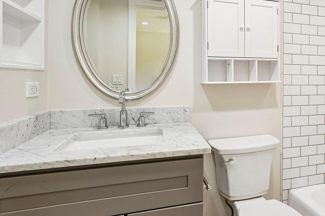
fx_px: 226
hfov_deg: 69.2
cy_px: 74
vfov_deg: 50.4
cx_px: 221
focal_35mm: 25
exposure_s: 1/30
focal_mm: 16
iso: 400
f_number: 8
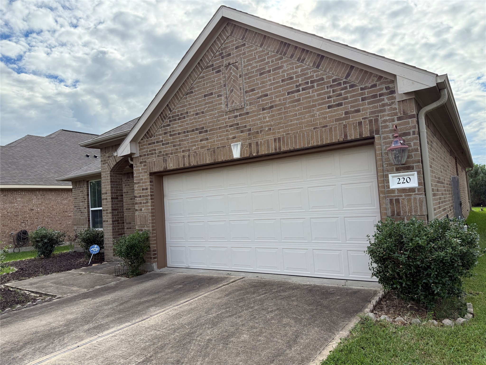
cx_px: 243
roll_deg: +3.4
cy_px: 182
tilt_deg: +3.3
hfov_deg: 71.6
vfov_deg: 56.8
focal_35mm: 24
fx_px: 337
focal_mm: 6.76
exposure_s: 1/2445
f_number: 1.78
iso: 100
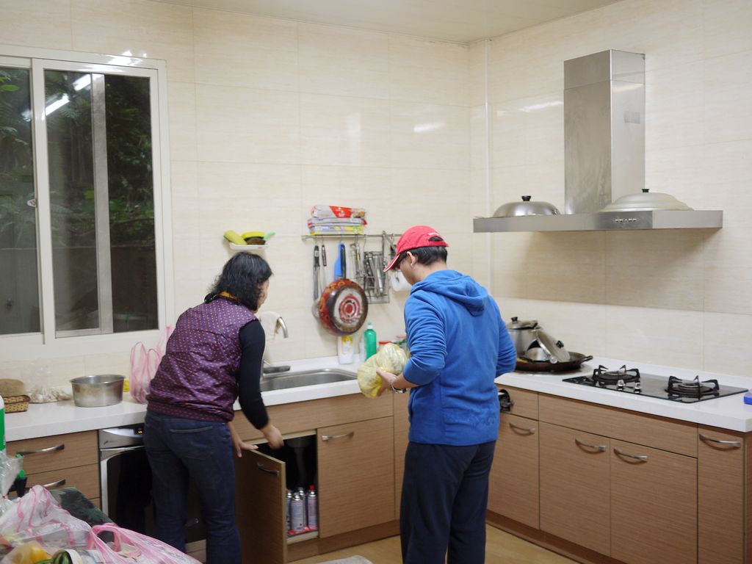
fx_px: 869
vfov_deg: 36.0
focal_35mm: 40
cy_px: 282
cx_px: 376
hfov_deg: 46.8
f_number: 1.7
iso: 160
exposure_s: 1/30
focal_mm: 20
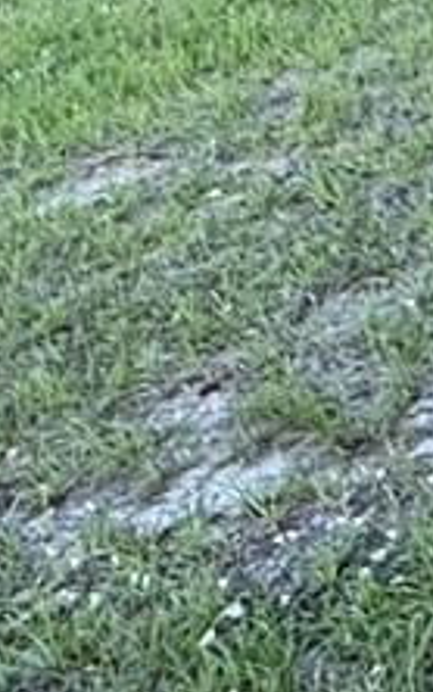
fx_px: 2018
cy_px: -505
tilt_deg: -5.3
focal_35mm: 107
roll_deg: +1.6
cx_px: 1262
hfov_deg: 9.7
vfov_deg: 16.6
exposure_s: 1/141
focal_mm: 2.22
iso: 64
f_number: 2.2
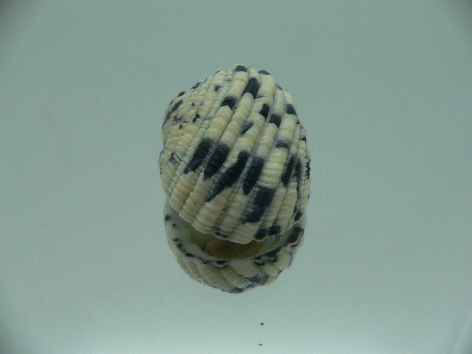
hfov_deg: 52.6
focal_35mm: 35
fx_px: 477
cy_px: 177
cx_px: 236
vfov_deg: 40.7
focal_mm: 4.6
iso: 80
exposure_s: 1/60
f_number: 2.8
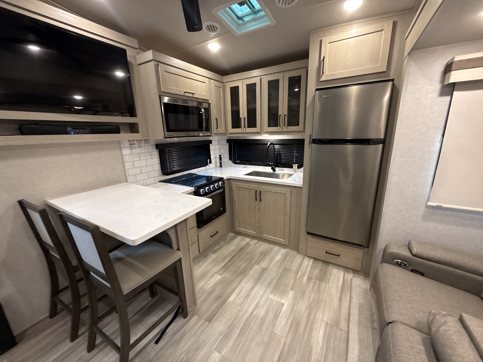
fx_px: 195
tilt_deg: -11.8
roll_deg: -0.1
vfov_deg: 85.7
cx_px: 242
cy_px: 181
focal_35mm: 14
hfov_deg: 102.1
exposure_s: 1/65
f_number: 2.2
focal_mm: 2.22
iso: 400
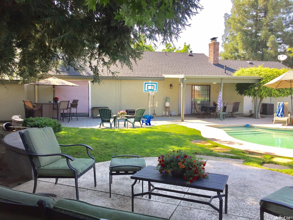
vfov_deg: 48.2
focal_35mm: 29
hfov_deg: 61.7
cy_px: 110
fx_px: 245
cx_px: 146
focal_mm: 4.15
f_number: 2.2
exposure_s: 1/565
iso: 32
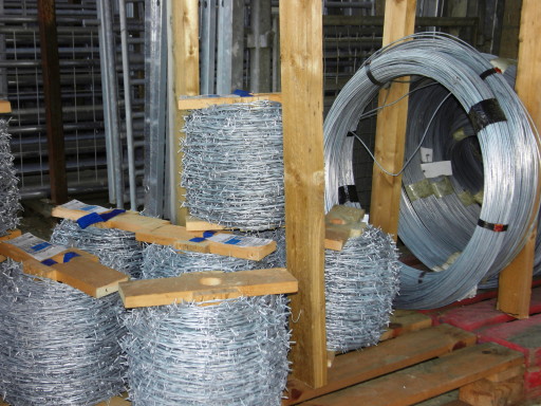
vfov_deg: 26.1
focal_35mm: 56
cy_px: 203
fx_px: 875
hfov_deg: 34.3
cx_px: 270
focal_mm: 9.9
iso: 100
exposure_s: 1/50
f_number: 4.4
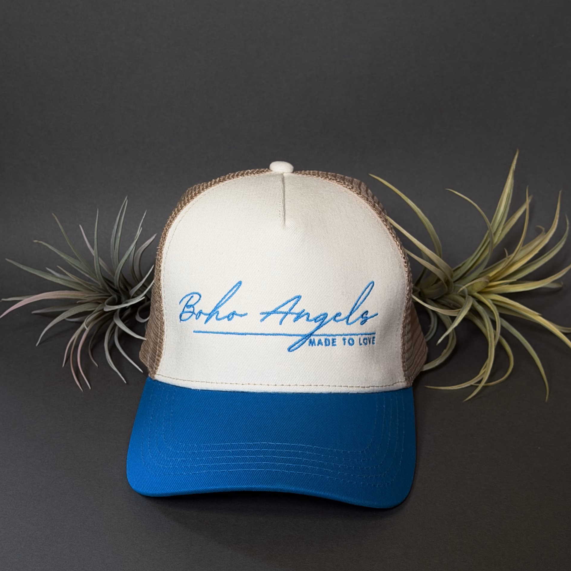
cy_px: 295
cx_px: 285
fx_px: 1064
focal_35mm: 57
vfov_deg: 30.0
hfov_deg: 30.0
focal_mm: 6.76
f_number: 1.78
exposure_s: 1/60
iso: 100
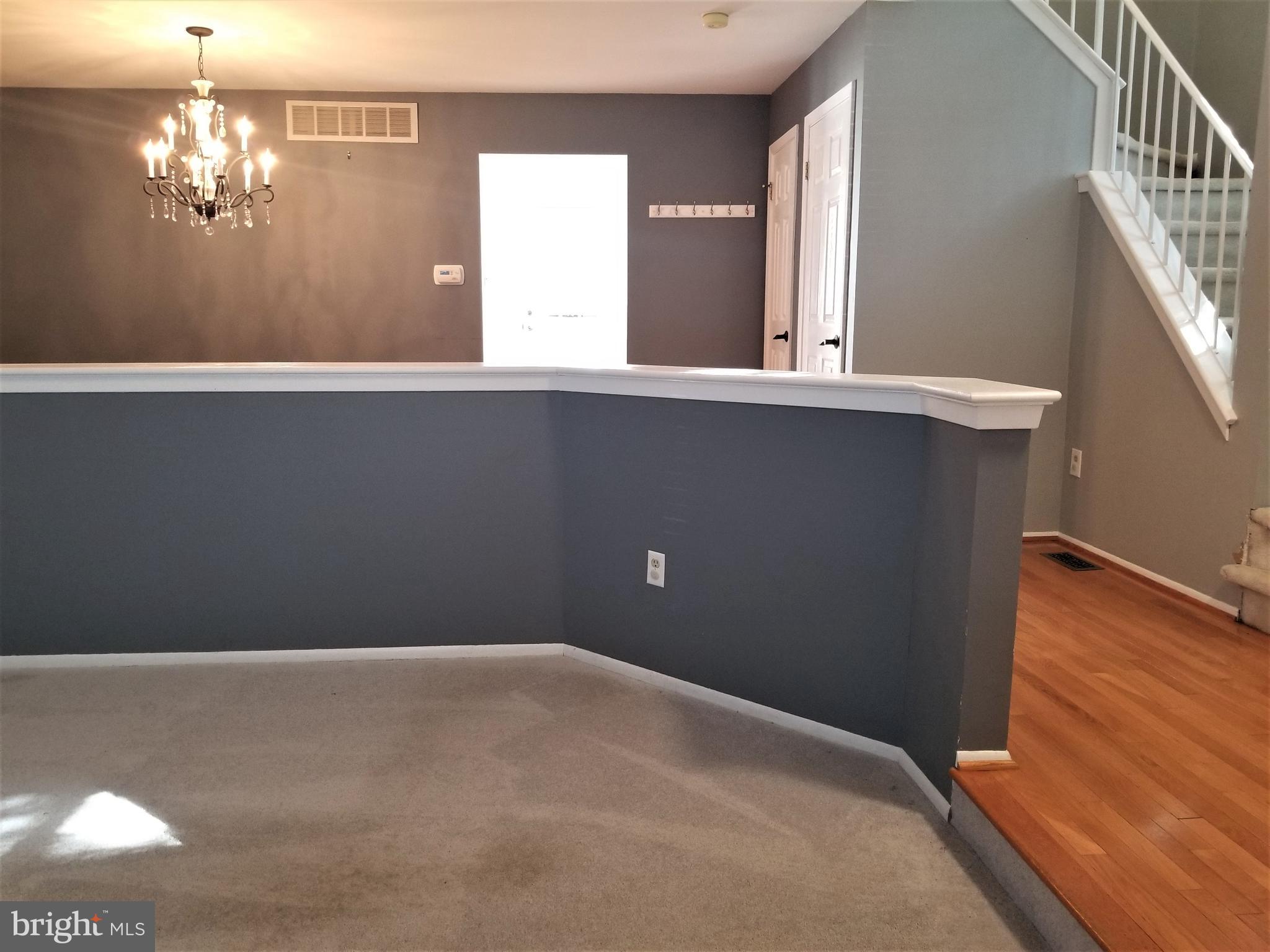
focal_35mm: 26
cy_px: 476
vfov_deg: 53.1
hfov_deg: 67.3
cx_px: 635
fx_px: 954
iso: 160
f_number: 1.7
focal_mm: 4.25
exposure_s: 1/30
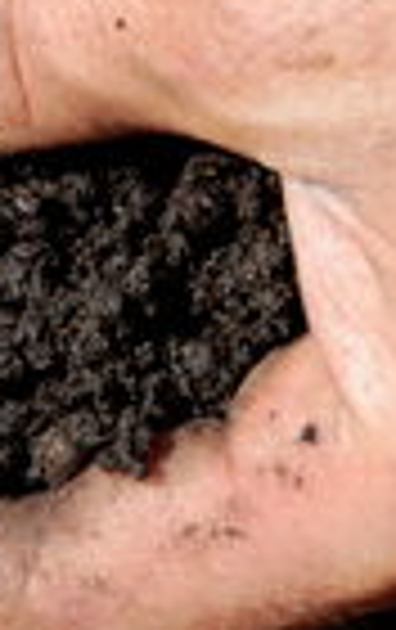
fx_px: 11247
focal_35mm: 654
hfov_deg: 2.0
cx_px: -238
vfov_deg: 3.2
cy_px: 7
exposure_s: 1/250
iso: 200
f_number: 8
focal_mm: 120
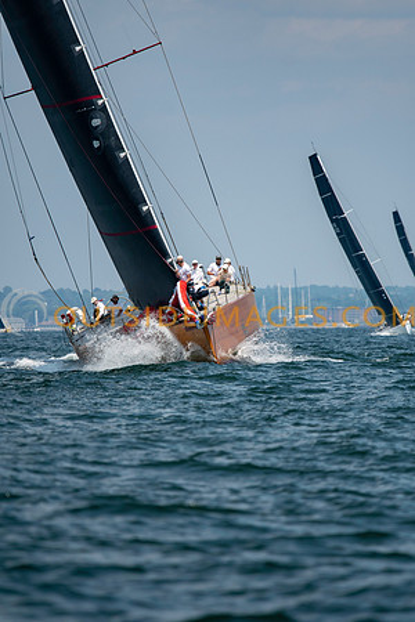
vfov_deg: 4.6
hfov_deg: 3.1
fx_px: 7781
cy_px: 311
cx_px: 208
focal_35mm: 450
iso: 200
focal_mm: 300
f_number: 4
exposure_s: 1/3200
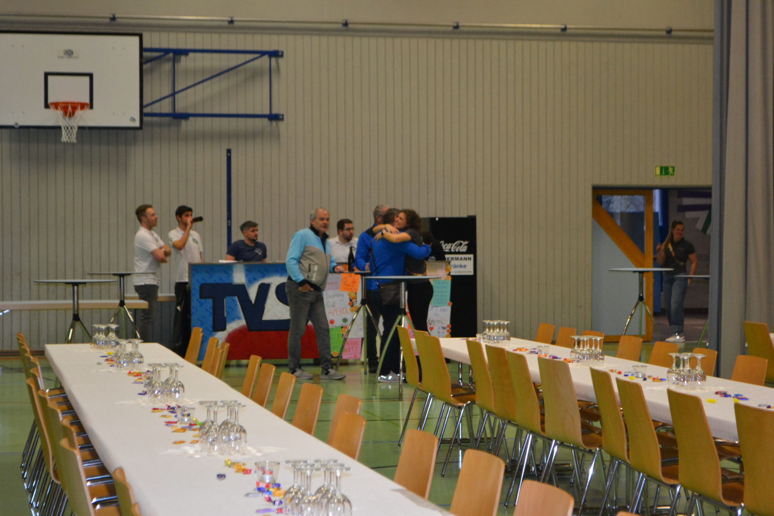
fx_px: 1773
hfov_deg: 24.6
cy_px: 258
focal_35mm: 82
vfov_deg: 16.6
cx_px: 387
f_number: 5.6
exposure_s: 1/60
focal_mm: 55
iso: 1600
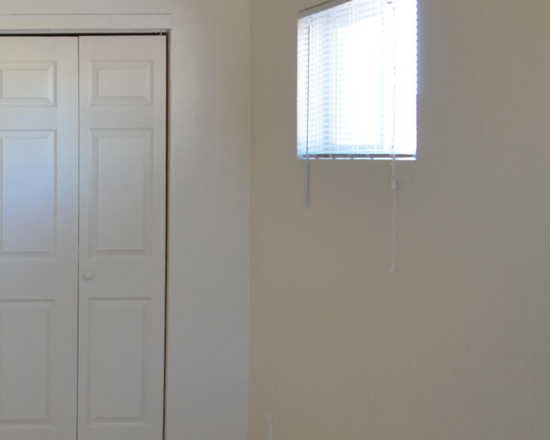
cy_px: 203
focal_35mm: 78
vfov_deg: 19.7
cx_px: -170
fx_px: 1269
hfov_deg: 21.9
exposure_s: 1/60
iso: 640
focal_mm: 18
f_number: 4
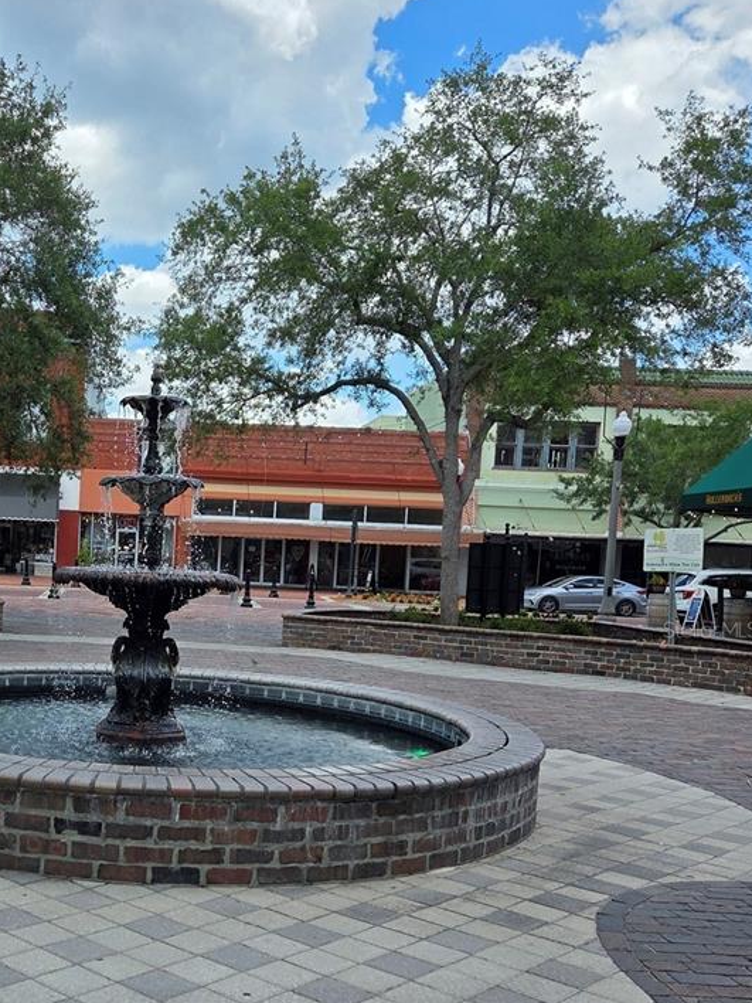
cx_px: 126
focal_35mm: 39
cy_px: 629
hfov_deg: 35.4
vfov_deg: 47.4
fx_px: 1130
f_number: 1.8
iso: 80
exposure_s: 1/3924
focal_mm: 5.4
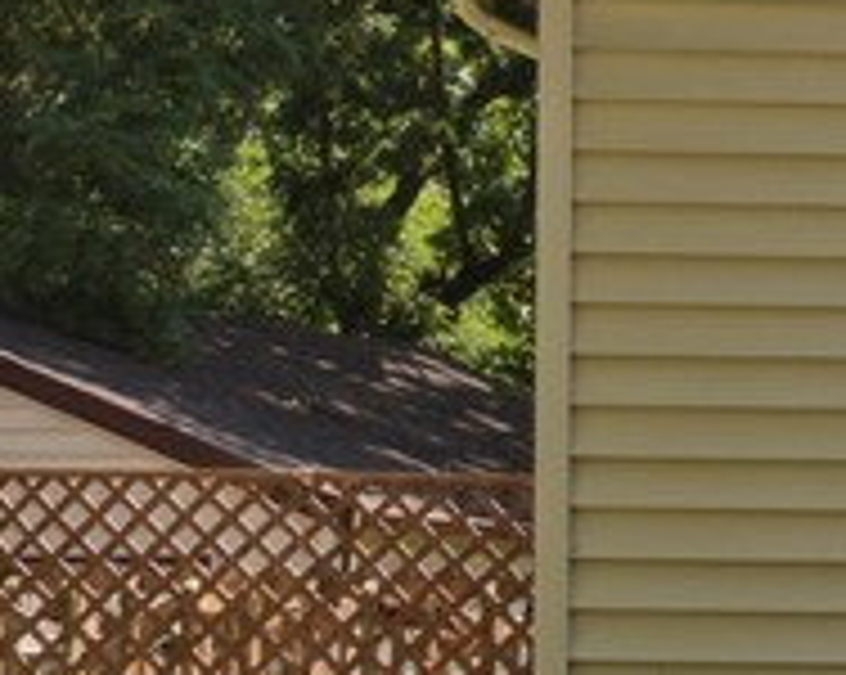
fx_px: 2919
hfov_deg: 11.5
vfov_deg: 12.9
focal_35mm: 117
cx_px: 2369
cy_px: -86
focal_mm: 21.5
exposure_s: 1/1000
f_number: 9
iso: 800
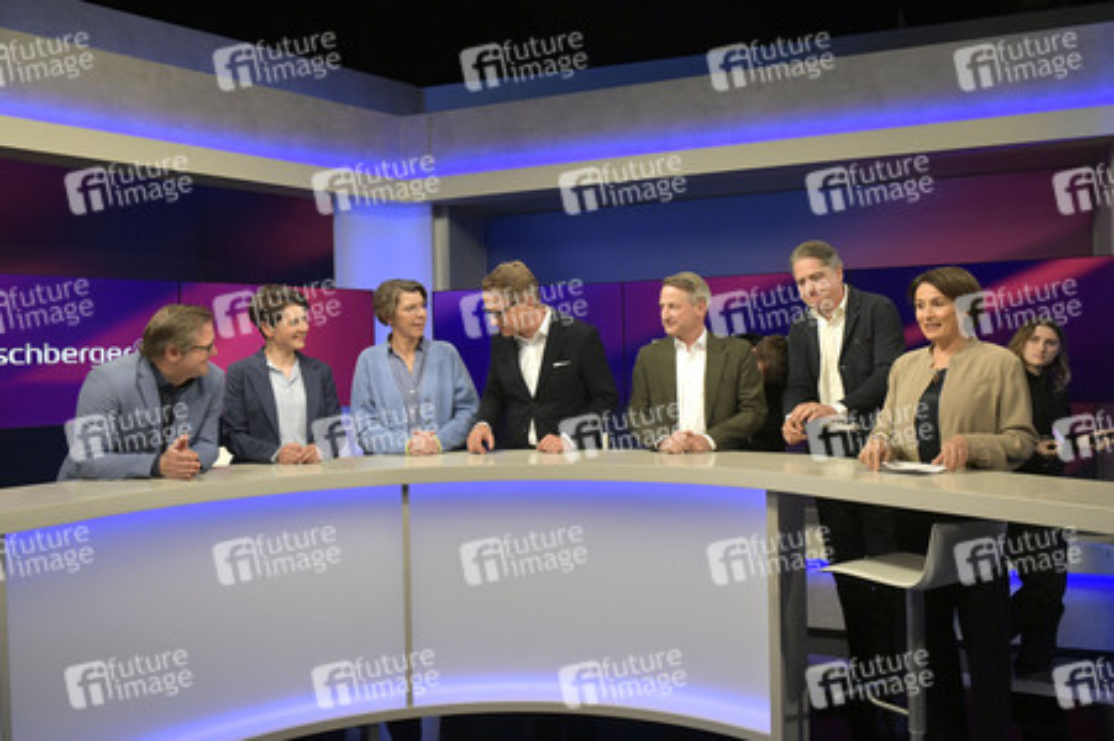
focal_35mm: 31
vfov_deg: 42.3
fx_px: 959
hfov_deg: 60.3
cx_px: 557
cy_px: 370
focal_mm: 31
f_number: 6.3
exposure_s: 1/250
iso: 2500
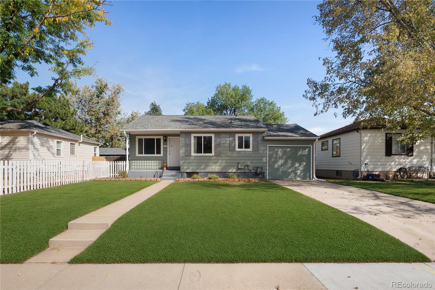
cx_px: 218
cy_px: 145
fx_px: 205
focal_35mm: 17
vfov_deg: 70.5
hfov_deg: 93.3
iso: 400
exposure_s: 1/1000
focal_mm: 17
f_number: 8
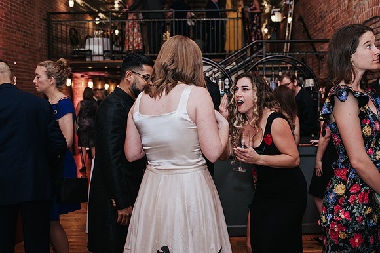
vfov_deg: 32.7
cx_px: 217
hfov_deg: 47.5
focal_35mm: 41
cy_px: 126
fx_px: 431
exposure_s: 1/200
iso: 800
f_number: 3.2
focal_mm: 35
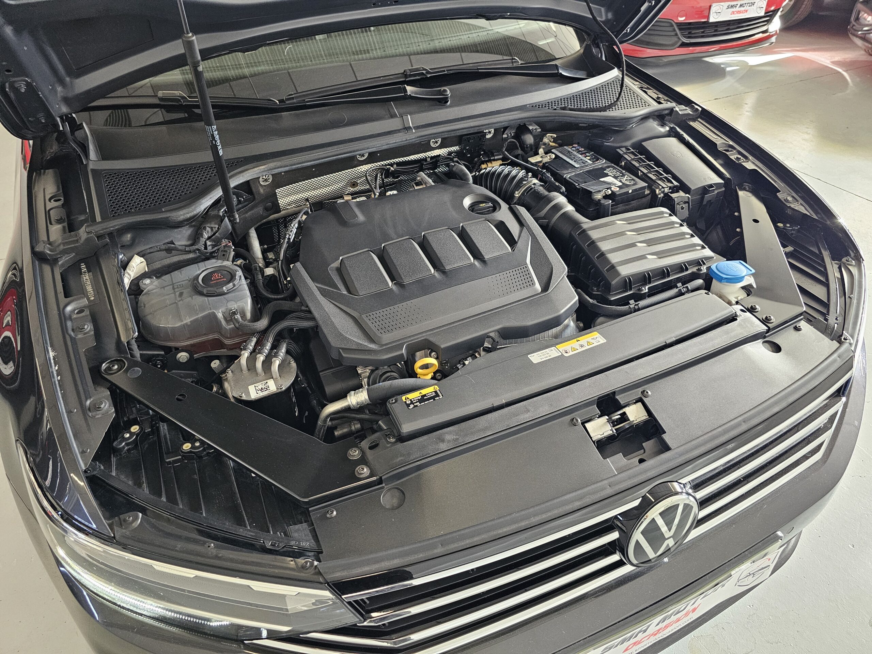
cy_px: 327
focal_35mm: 23
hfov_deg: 73.9
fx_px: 579
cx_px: 436
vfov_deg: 58.9
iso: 640
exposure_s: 1/100
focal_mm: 6.3
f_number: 1.7
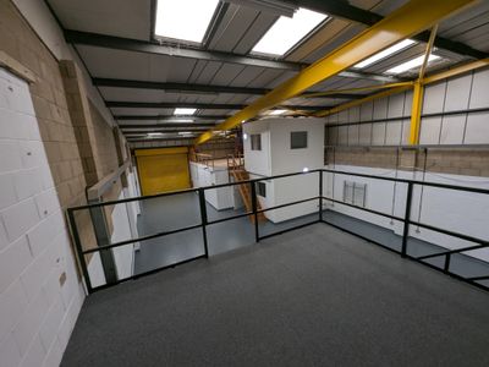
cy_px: 184
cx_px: 244
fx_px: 184
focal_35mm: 13
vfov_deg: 89.9
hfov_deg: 106.2
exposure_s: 1/100
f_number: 2.2
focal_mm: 1.95
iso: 137
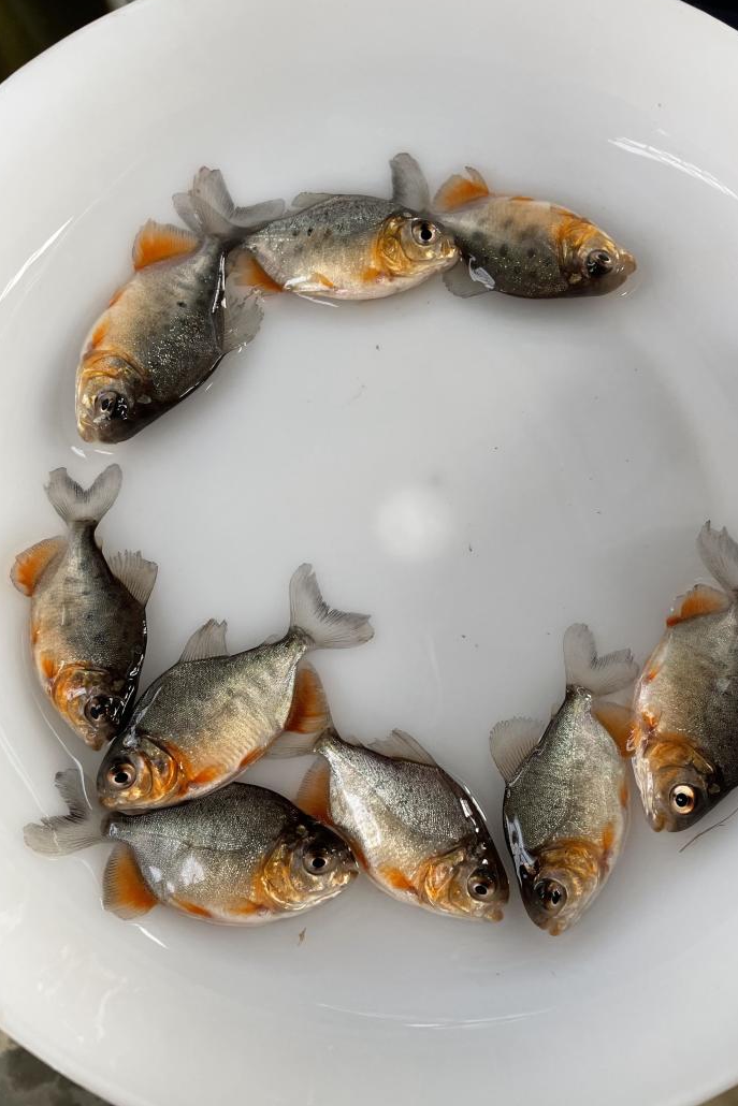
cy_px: 563
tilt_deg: -77.5
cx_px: 419
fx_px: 861
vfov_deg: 65.5
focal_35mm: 28
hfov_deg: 46.3
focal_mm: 4.2
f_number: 1.6
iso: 80
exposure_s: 1/121
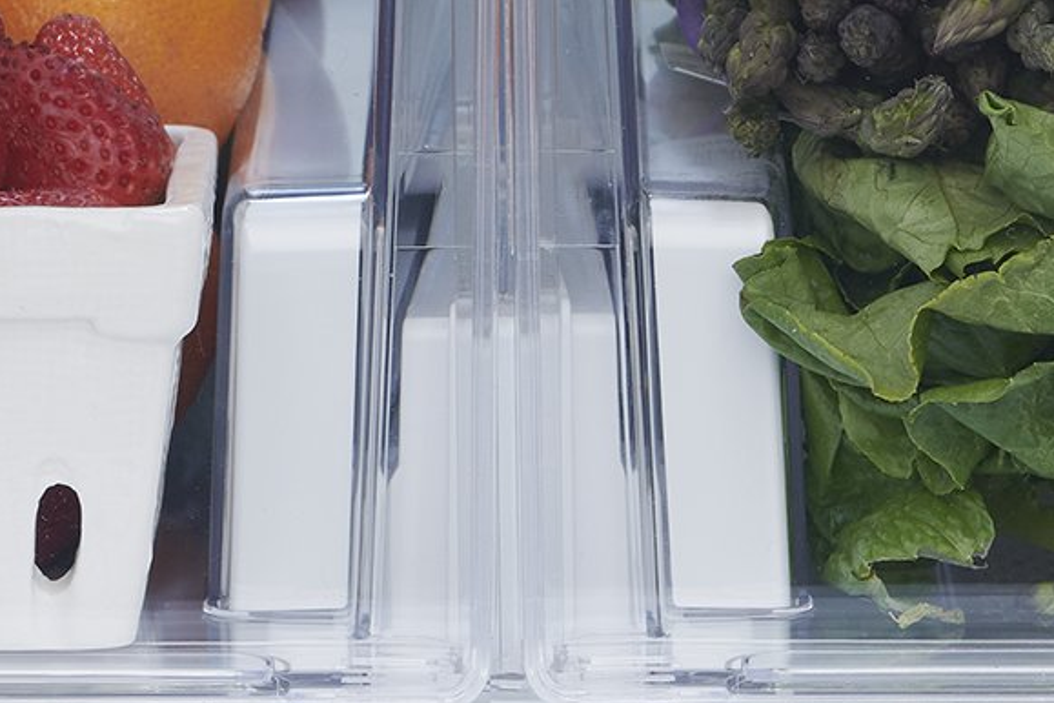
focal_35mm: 342
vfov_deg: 4.0
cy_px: -46
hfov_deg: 6.0
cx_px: 501
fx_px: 10012
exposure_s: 1.3
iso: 100
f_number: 8
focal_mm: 66
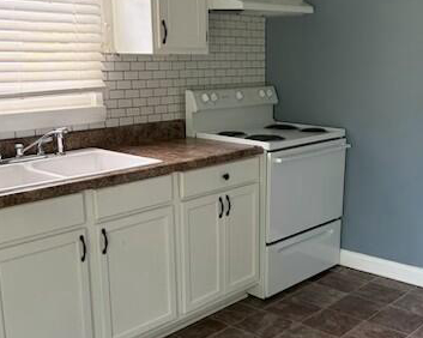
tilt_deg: -14.2
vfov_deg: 32.7
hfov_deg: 40.1
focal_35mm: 46
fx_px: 576
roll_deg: +0.2
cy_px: 195
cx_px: 264
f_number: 1.6
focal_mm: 5.96
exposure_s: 1/170
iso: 125
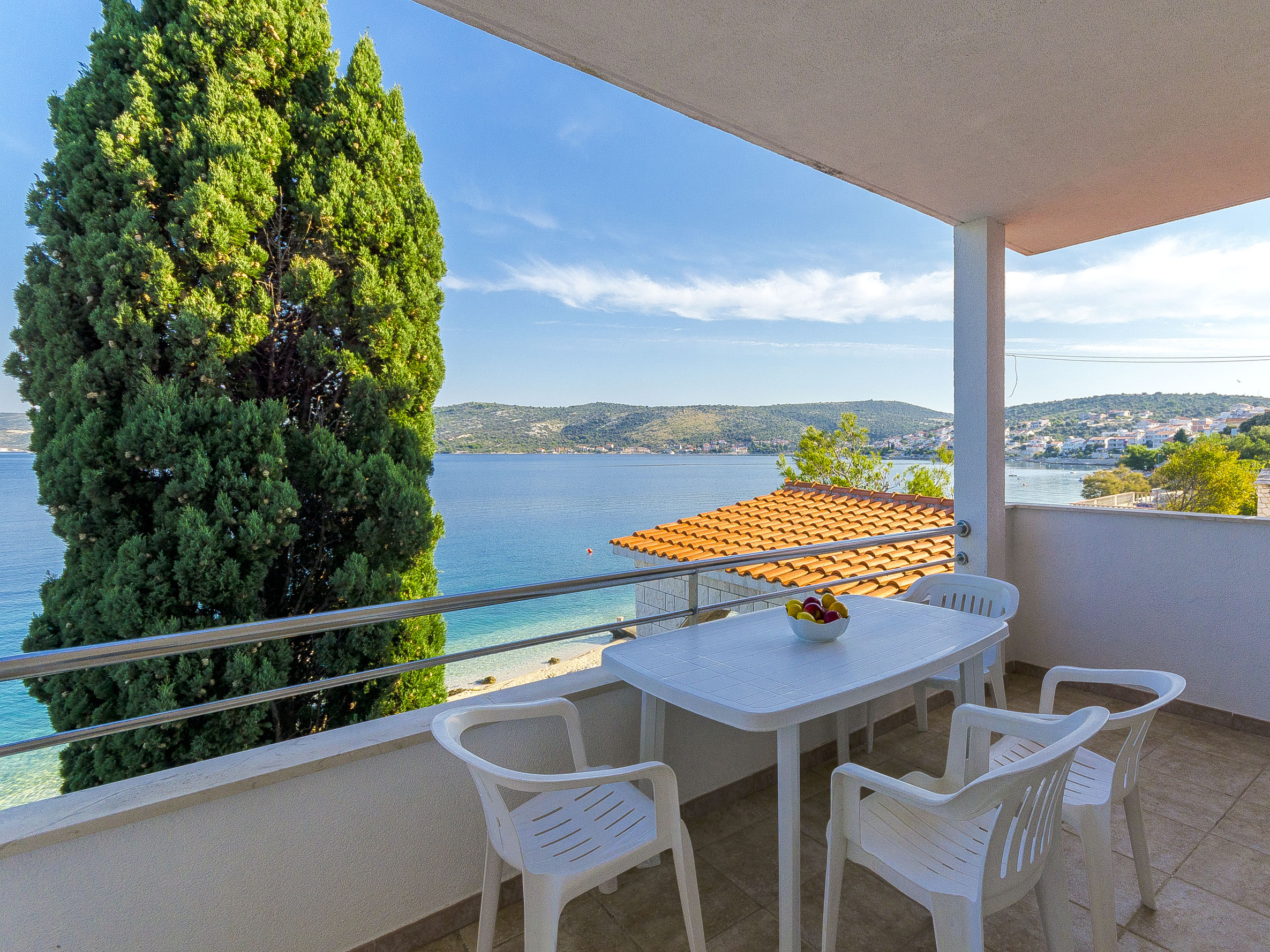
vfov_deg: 74.7
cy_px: 467
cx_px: 734
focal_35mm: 17
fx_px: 624
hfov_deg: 90.3
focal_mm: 10
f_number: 8
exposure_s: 1/800
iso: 100
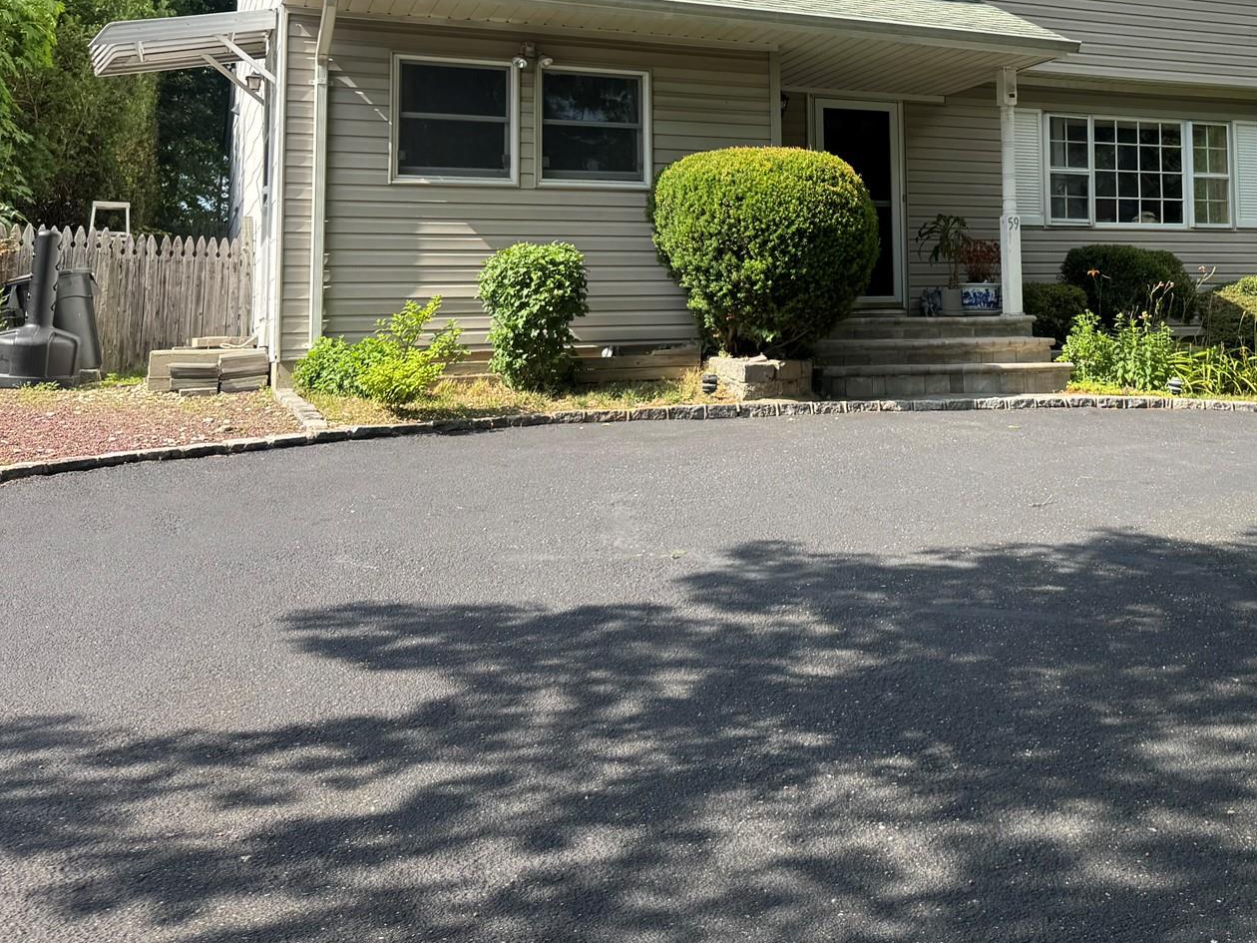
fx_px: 1416
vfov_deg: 35.6
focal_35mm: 39
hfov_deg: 45.8
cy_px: 184
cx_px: 975
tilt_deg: +6.6
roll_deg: +1.3
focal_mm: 6.76
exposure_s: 1/1456
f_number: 1.78
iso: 80
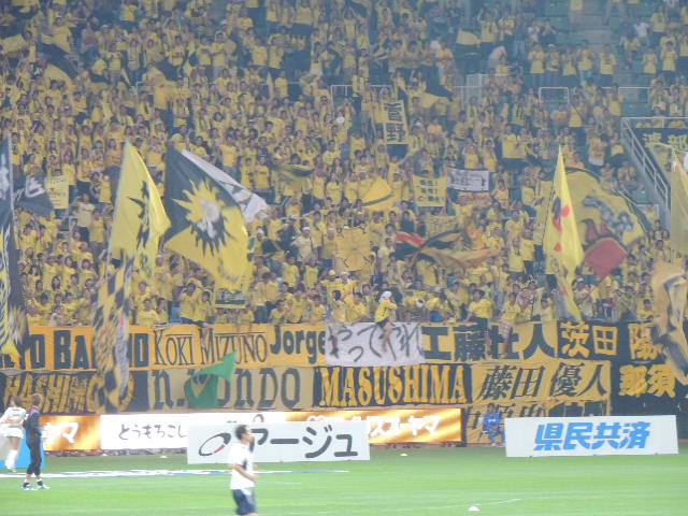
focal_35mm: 275
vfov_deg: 5.4
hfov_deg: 7.2
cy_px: 258
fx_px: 5466
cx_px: 344
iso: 720
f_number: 4.7
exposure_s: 1/50
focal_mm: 49
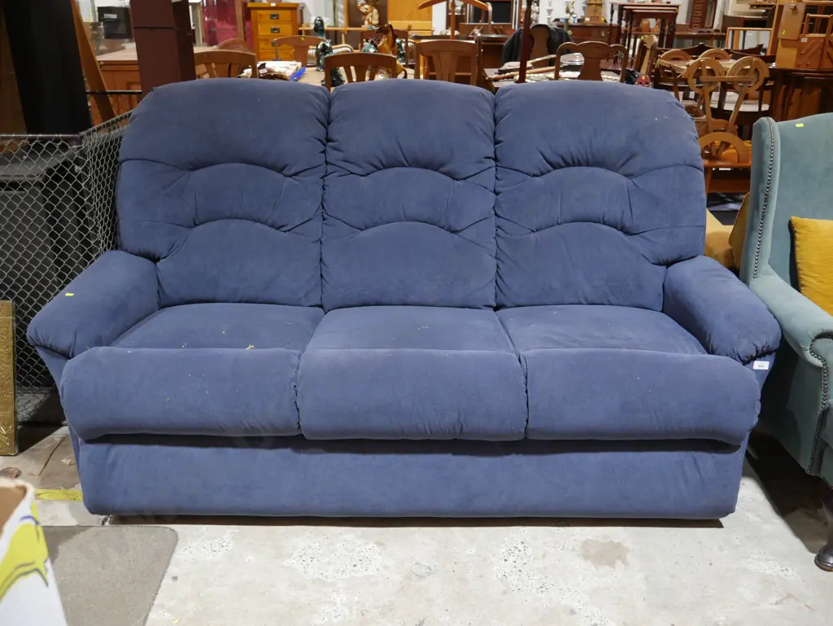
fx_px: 770
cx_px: 416
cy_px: 313
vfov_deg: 44.2
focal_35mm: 32
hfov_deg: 56.8
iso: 500
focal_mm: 16
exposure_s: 1/60
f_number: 3.6
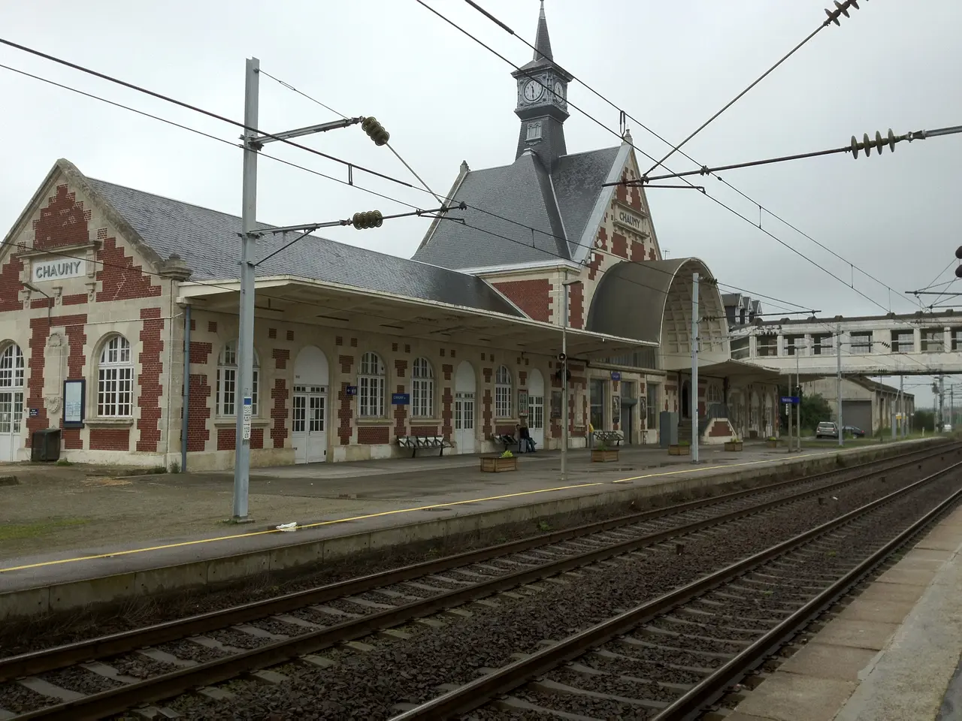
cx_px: 481
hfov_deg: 52.6
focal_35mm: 35
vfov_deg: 40.7
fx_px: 973
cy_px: 360
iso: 64
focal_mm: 4.28
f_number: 2.4
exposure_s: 1/778
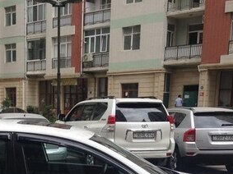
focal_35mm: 77
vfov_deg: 18.3
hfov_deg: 24.8
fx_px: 518
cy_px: 202
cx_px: 40
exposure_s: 1/189
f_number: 2.4
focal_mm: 4.12
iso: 50
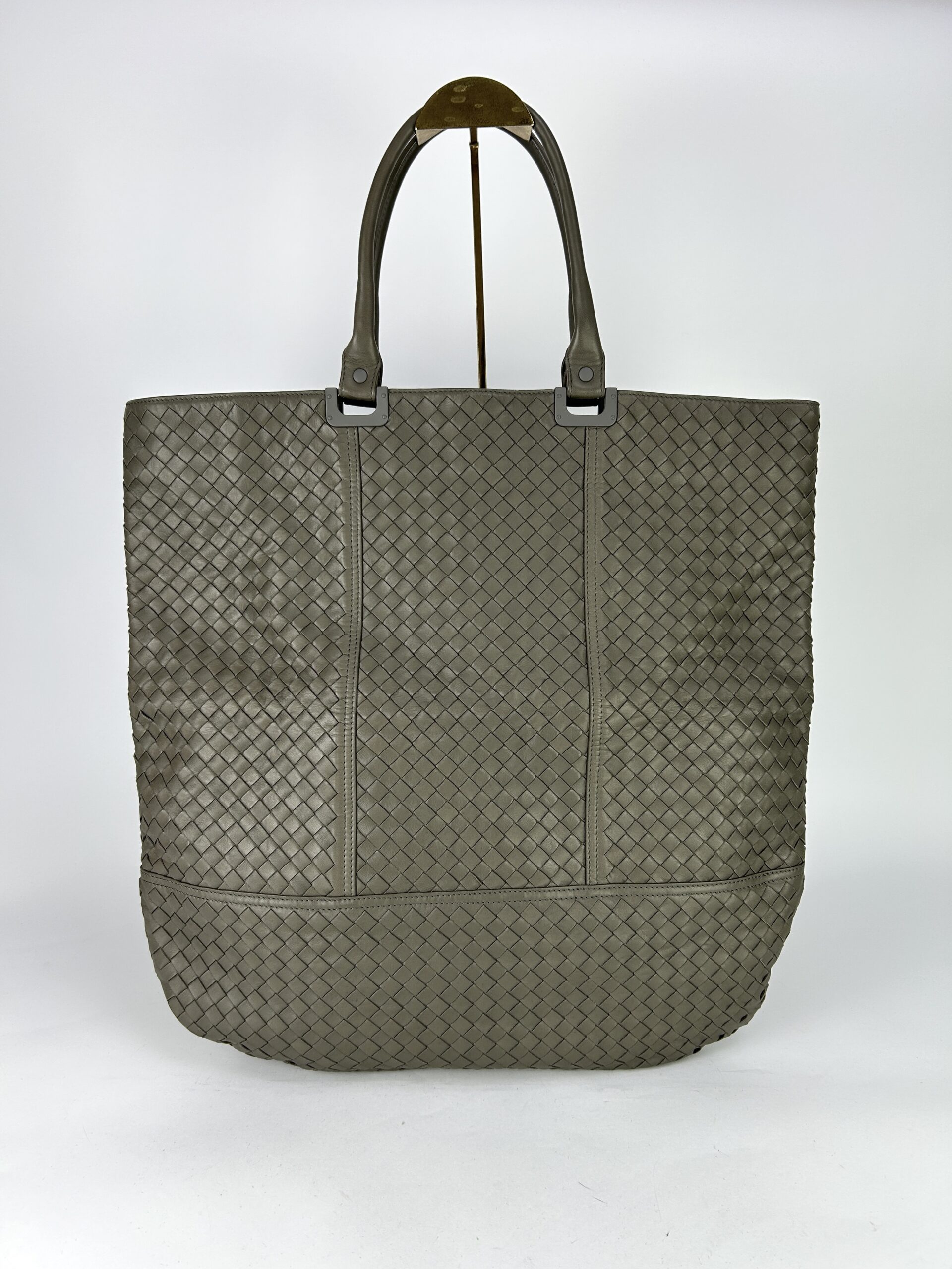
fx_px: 953
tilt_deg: -10.0
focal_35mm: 26
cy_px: 634
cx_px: 476
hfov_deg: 53.1
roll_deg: -1.1
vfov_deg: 67.3
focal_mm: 5.7
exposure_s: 1/104
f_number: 1.5
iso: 32
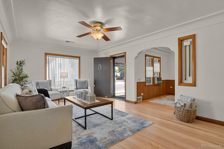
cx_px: 112
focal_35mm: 17
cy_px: 74
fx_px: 106
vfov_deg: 70.4
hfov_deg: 93.3
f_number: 8
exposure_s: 1/1.67
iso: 250
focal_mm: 17
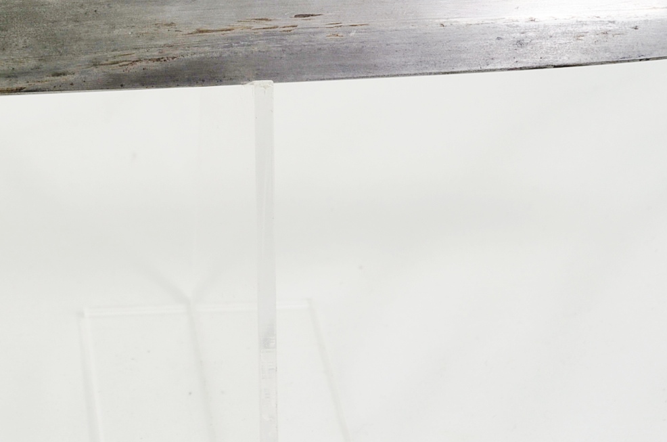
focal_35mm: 120
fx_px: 2219
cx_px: 16
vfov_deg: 11.3
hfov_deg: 16.8
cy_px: 60
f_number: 6.3
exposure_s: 1/160
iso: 200
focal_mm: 32
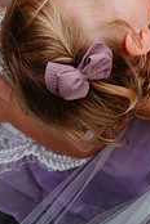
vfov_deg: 11.2
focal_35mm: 181
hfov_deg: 7.6
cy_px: -33
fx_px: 1131
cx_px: 123
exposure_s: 1/1000
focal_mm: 70
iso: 500
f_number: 2.8
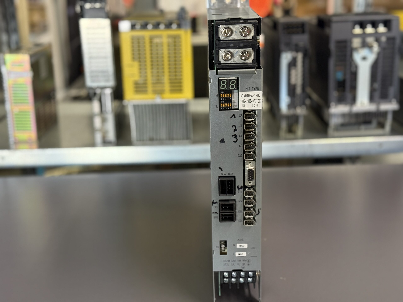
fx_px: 559
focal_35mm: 48
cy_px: 151
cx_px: 202
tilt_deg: -19.0
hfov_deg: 39.7
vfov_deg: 30.3
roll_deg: +1.5
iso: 200
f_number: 1.78
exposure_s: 1/50
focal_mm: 6.76
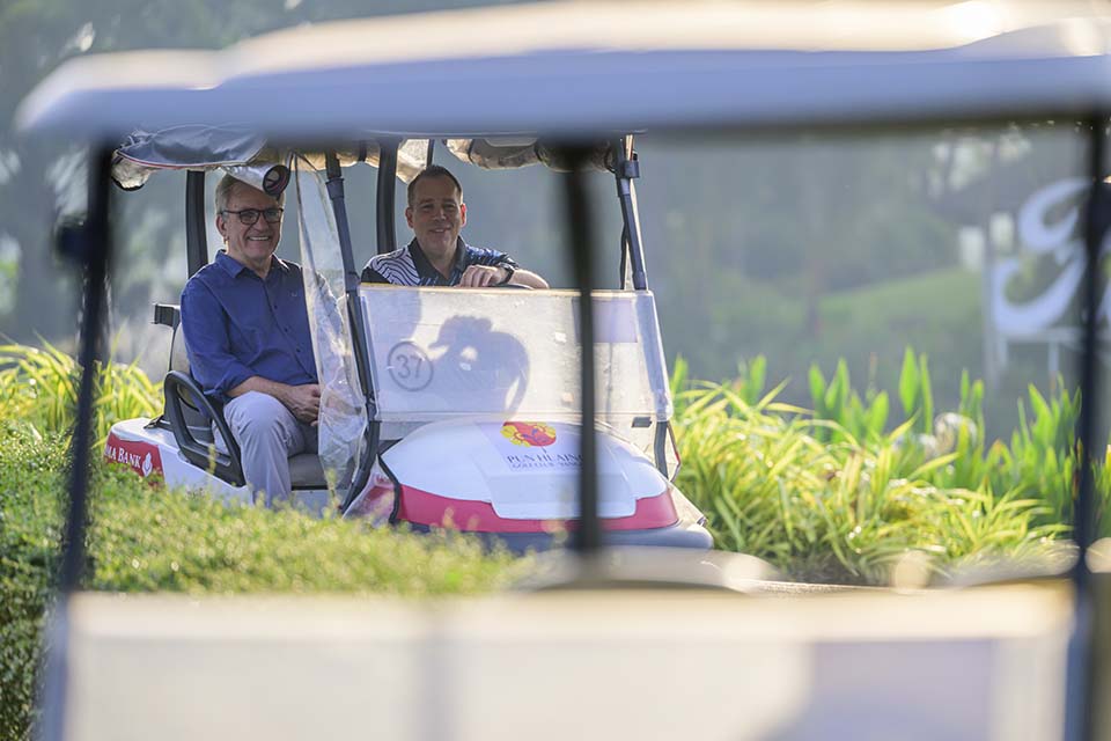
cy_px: 370
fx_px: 6172
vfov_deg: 6.9
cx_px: 556
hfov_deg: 10.3
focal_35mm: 200
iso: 110
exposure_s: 1/800
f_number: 2.8
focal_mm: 200
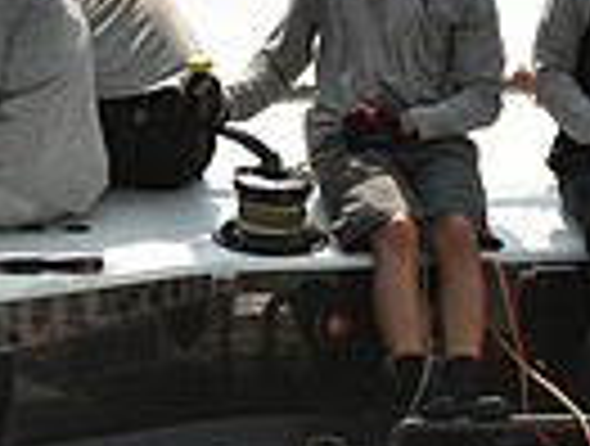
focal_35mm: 331
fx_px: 5657
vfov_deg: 4.5
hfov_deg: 6.0
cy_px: 511
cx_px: 473
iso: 250
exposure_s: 1/800
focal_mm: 78
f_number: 8
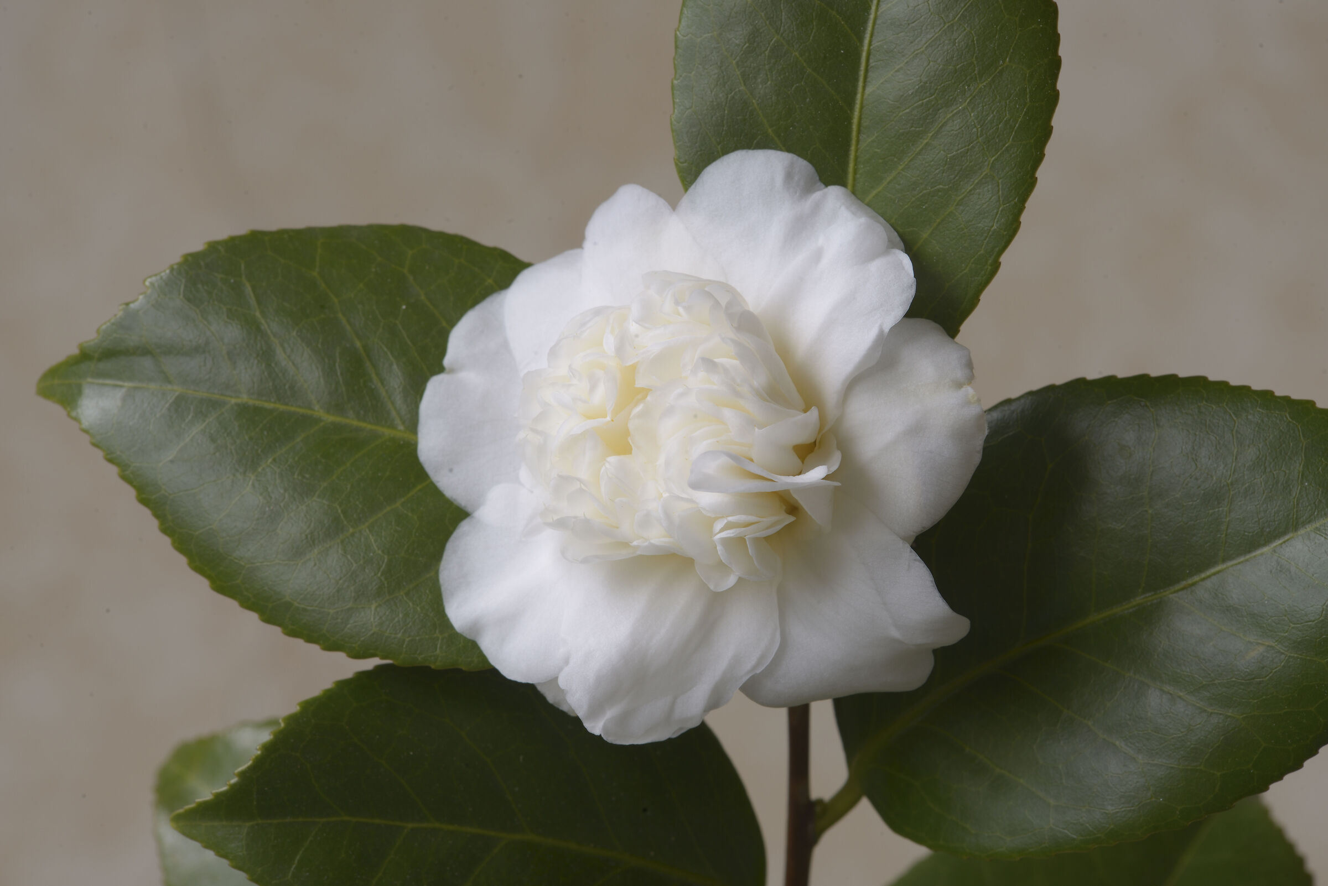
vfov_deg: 6.9
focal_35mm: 200
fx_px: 7380
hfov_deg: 10.3
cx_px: 664
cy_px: 443
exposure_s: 13
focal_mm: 200
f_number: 22
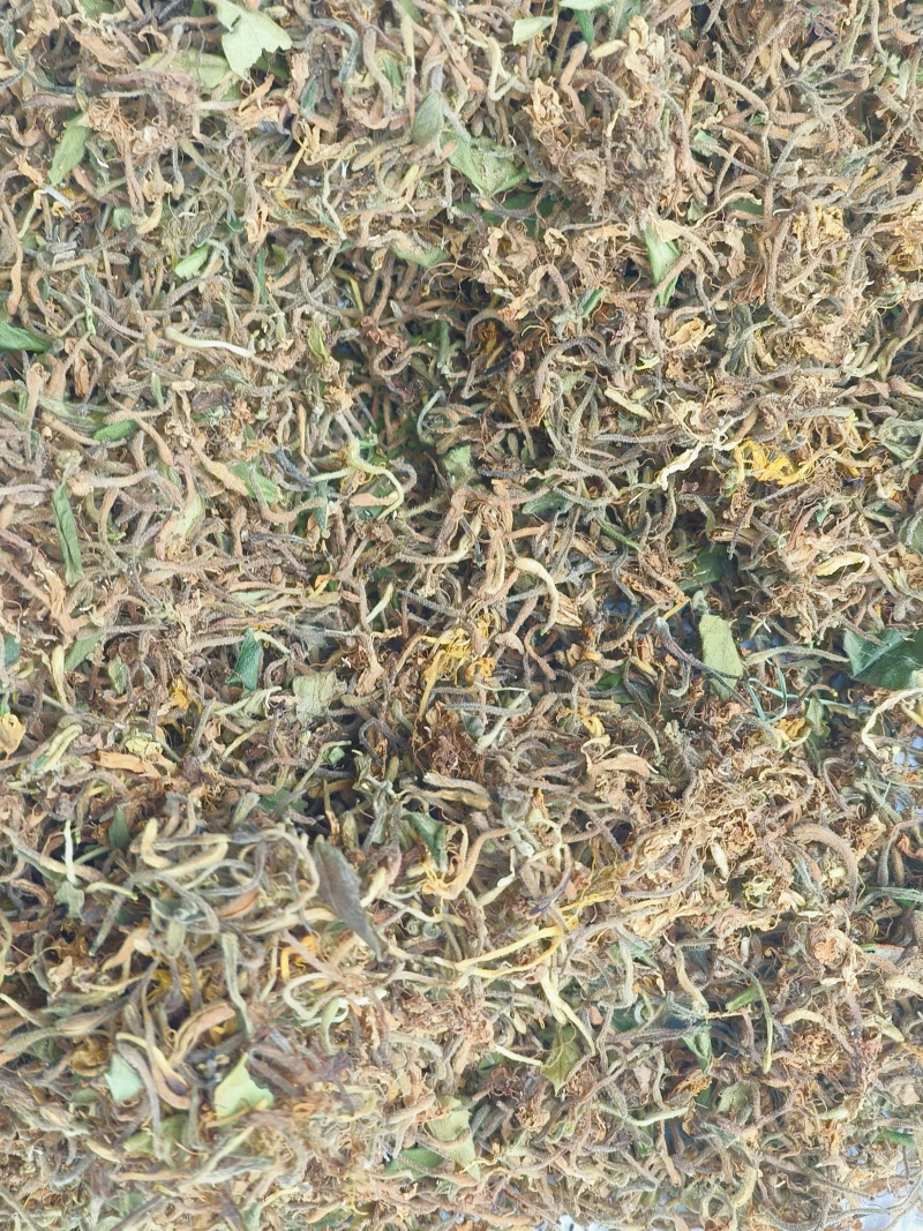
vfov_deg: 40.4
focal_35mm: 47
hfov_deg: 30.9
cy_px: 616
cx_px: 462
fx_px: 1671
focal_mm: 7.08
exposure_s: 1/100
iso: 250
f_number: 2
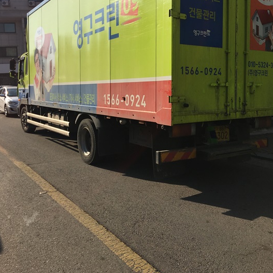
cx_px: 138
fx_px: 312
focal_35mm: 35
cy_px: 98
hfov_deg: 47.2
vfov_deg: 46.7
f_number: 2.2
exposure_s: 1/2137
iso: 25
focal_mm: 4.15
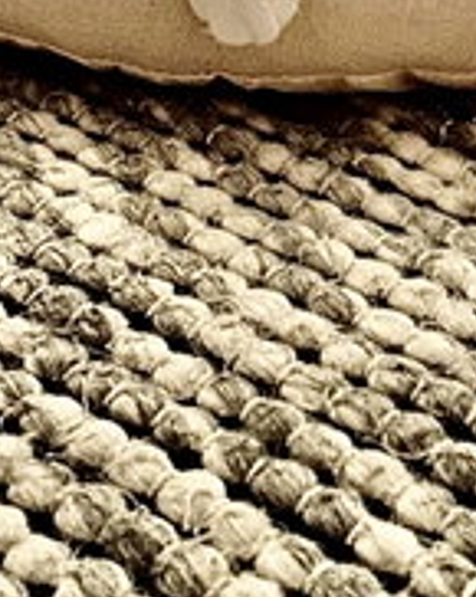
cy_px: -44
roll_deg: -1.2
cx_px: 289
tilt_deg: -24.9
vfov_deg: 21.2
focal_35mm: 86
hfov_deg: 17.8
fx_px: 1518
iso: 1250
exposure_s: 1/9
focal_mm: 6.86
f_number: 1.78
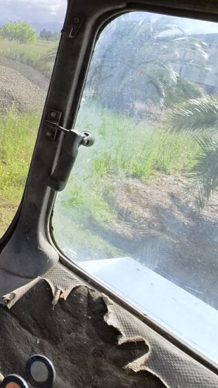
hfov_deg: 25.3
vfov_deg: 51.6
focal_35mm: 36
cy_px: 74
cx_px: -105
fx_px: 370
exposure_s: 1/1500
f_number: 2.2
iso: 100
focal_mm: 2.2
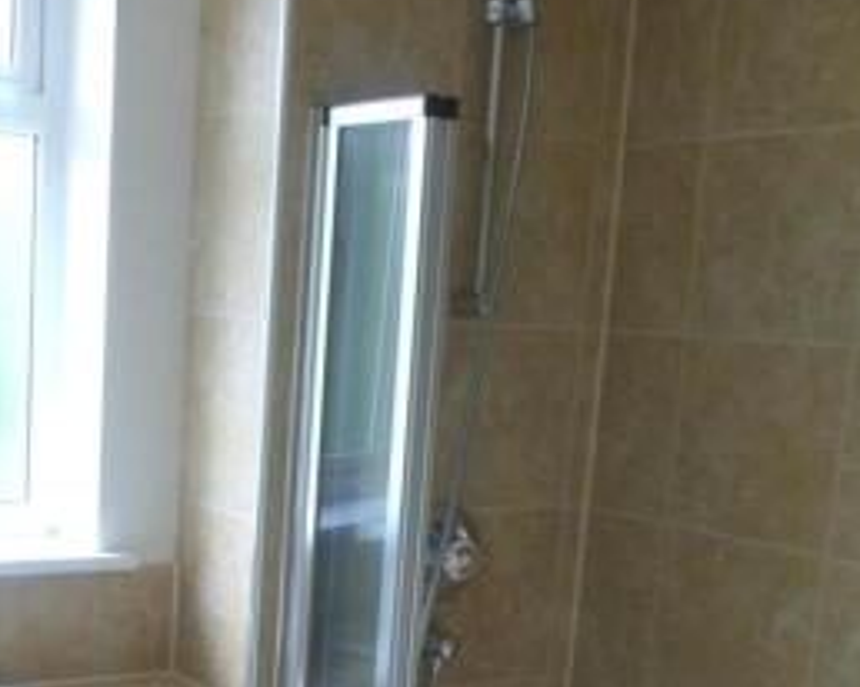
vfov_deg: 27.9
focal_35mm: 53
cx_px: 158
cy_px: 569
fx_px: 1348
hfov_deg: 34.2
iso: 320
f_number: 3.3
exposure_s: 1/60
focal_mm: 4.3
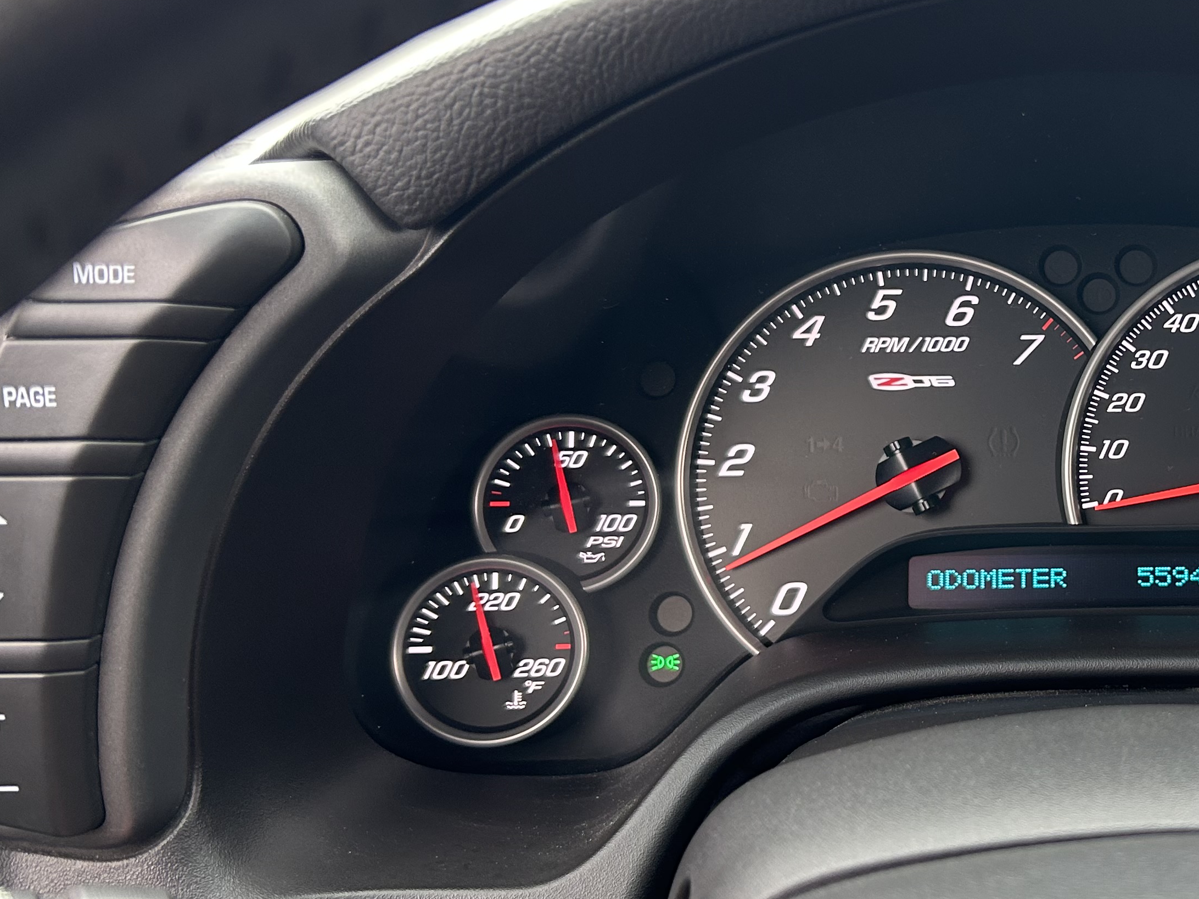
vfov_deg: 30.2
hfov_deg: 36.9
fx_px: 1663
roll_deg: +0.5
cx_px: 1103
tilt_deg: -8.8
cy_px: 400
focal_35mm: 48
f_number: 1.5
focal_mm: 5.7
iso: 100
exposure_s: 1/92
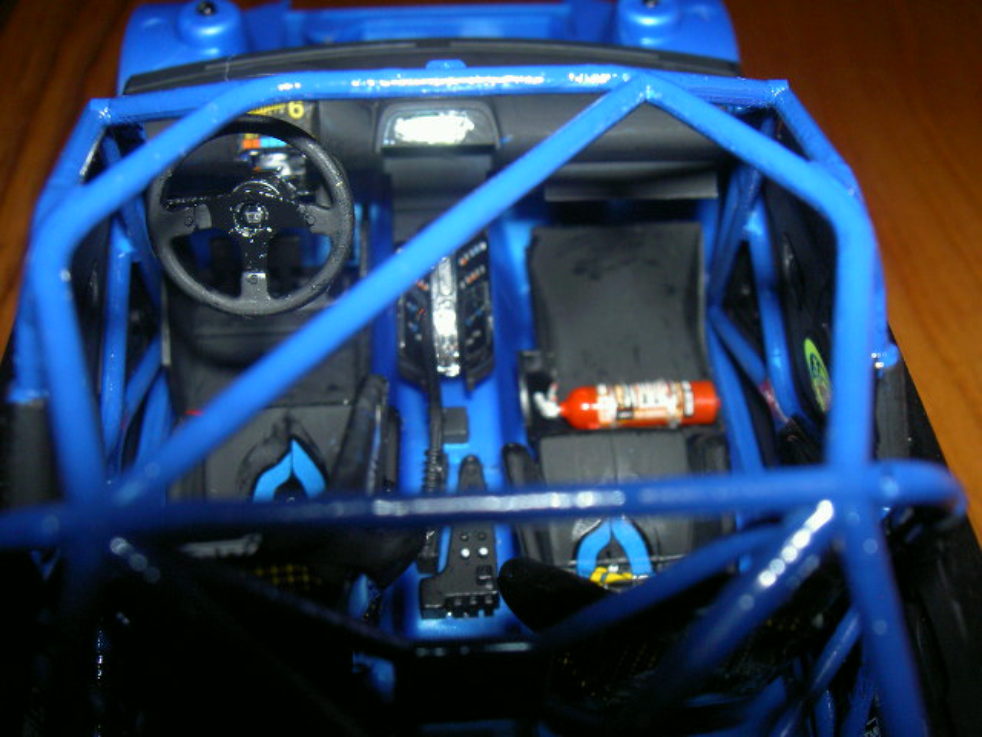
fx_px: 1106
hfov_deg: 47.9
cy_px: 368
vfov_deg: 36.8
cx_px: 491
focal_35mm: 39
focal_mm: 8
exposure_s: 1/60
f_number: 4.7
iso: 200
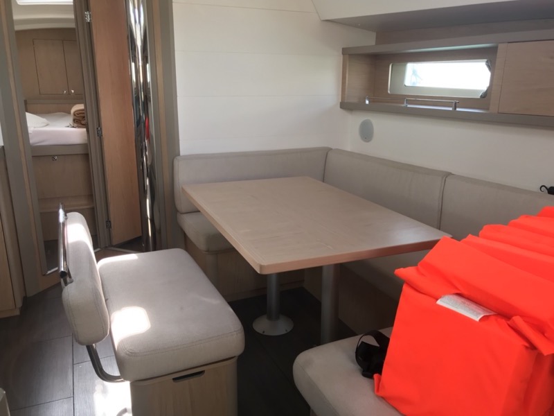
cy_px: 208
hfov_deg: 63.4
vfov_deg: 49.7
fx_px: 448
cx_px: 277
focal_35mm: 28
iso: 32
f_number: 1.8
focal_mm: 3.99
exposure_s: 1/45
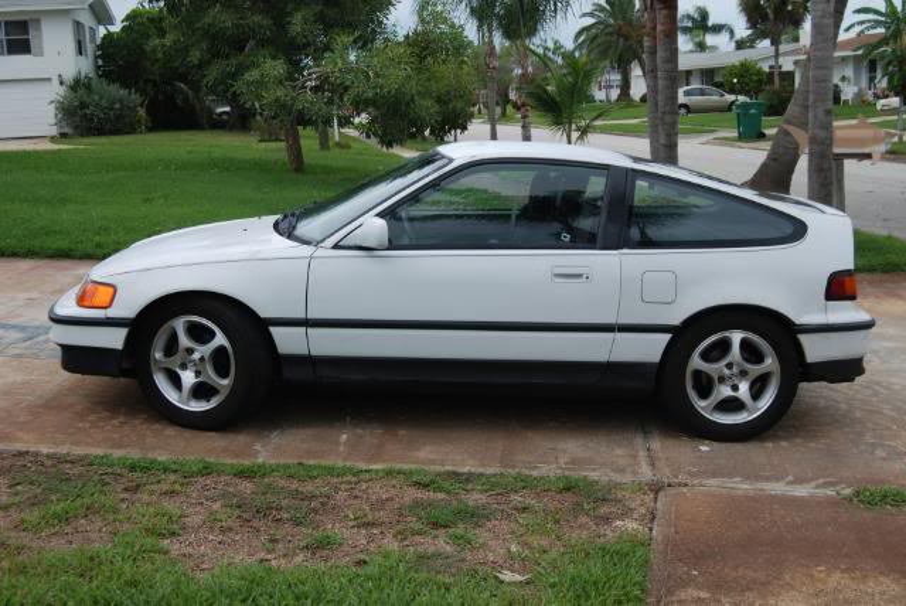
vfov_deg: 29.9
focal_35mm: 45
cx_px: 453
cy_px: 303
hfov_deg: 43.6
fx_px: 1134
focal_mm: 30
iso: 100
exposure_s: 1/160
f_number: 6.3
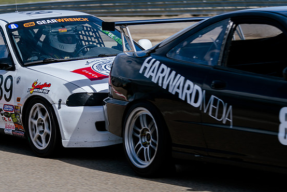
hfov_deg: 13.1
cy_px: 99
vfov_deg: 8.8
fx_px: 1252
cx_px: 144
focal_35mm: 157
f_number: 5.6
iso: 125
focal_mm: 150
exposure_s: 1/800
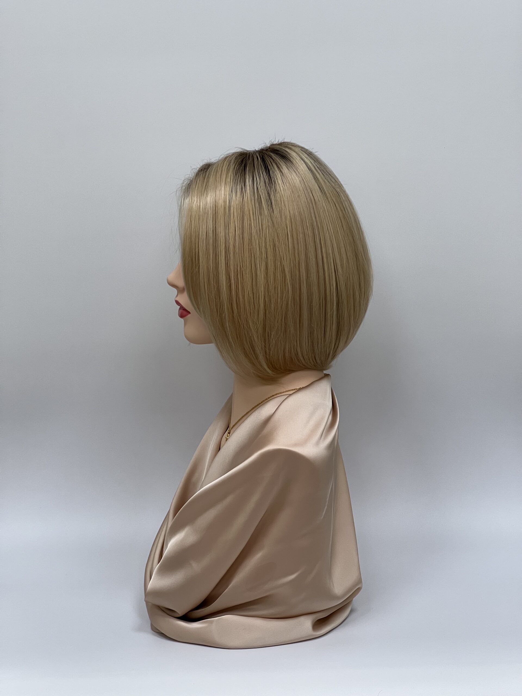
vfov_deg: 25.3
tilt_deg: -11.6
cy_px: 348
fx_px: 1548
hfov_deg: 19.1
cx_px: 261
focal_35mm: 77
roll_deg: +1.3
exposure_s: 1/100
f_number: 2.8
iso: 160
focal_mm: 9
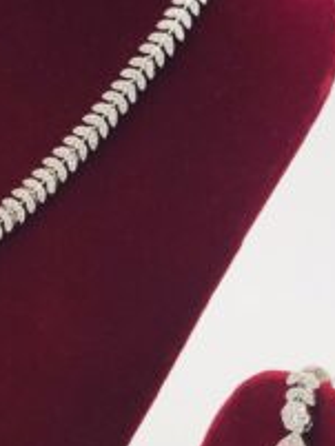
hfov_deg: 10.1
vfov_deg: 13.6
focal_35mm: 145
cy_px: 158
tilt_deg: -15.3
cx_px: -20
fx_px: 1869
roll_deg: -0.8
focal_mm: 6
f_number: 2.4
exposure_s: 1/100
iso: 25
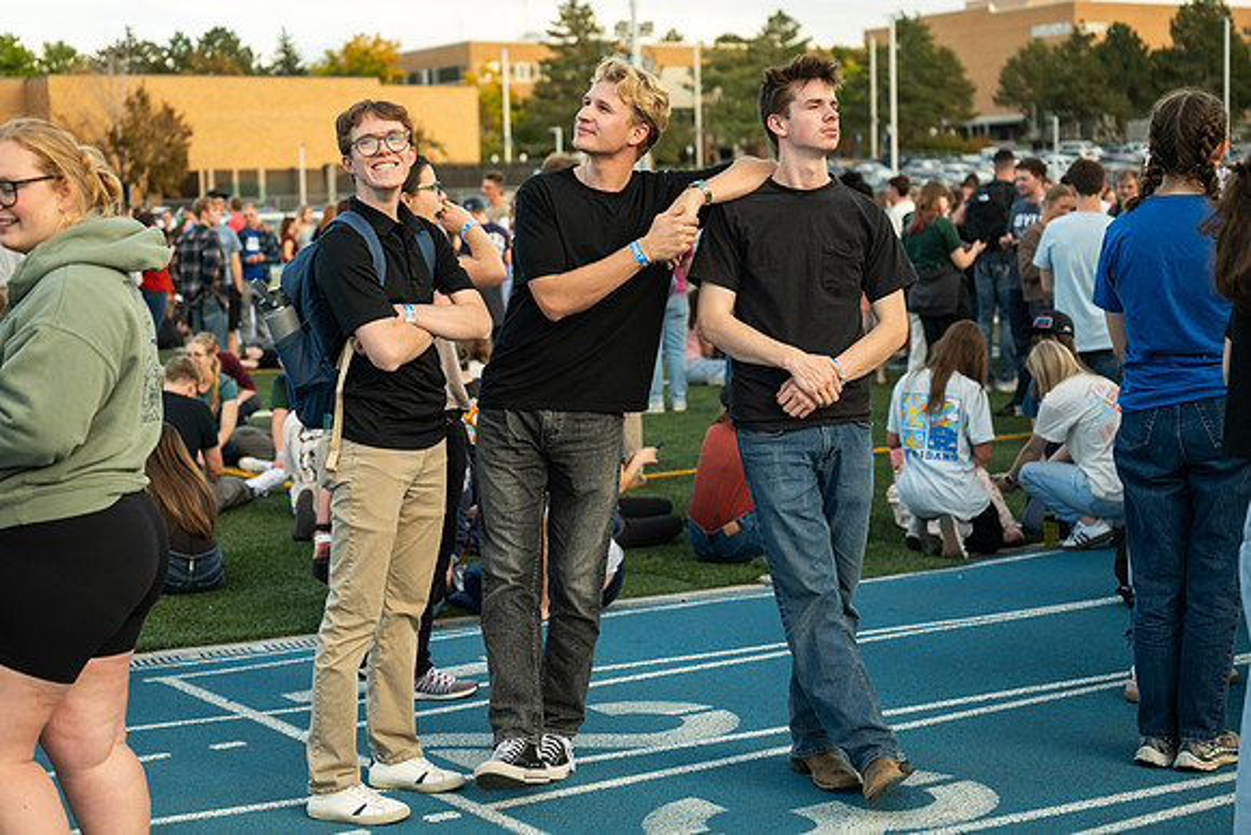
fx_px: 1964
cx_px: 583
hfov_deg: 35.3
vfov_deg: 24.0
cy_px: 420
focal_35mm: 57
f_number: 2.8
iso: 250
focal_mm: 48
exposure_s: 1/800
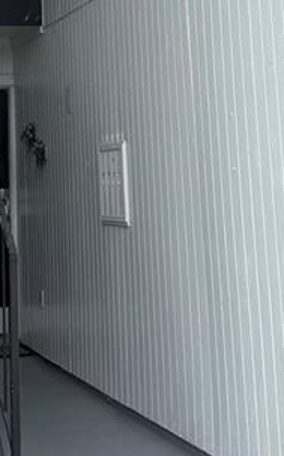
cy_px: -38
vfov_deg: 22.8
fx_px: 1067
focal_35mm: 86
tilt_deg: +11.9
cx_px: 38
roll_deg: +1.1
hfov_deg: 15.0
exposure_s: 1/1855
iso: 80
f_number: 1.78
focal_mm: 6.76
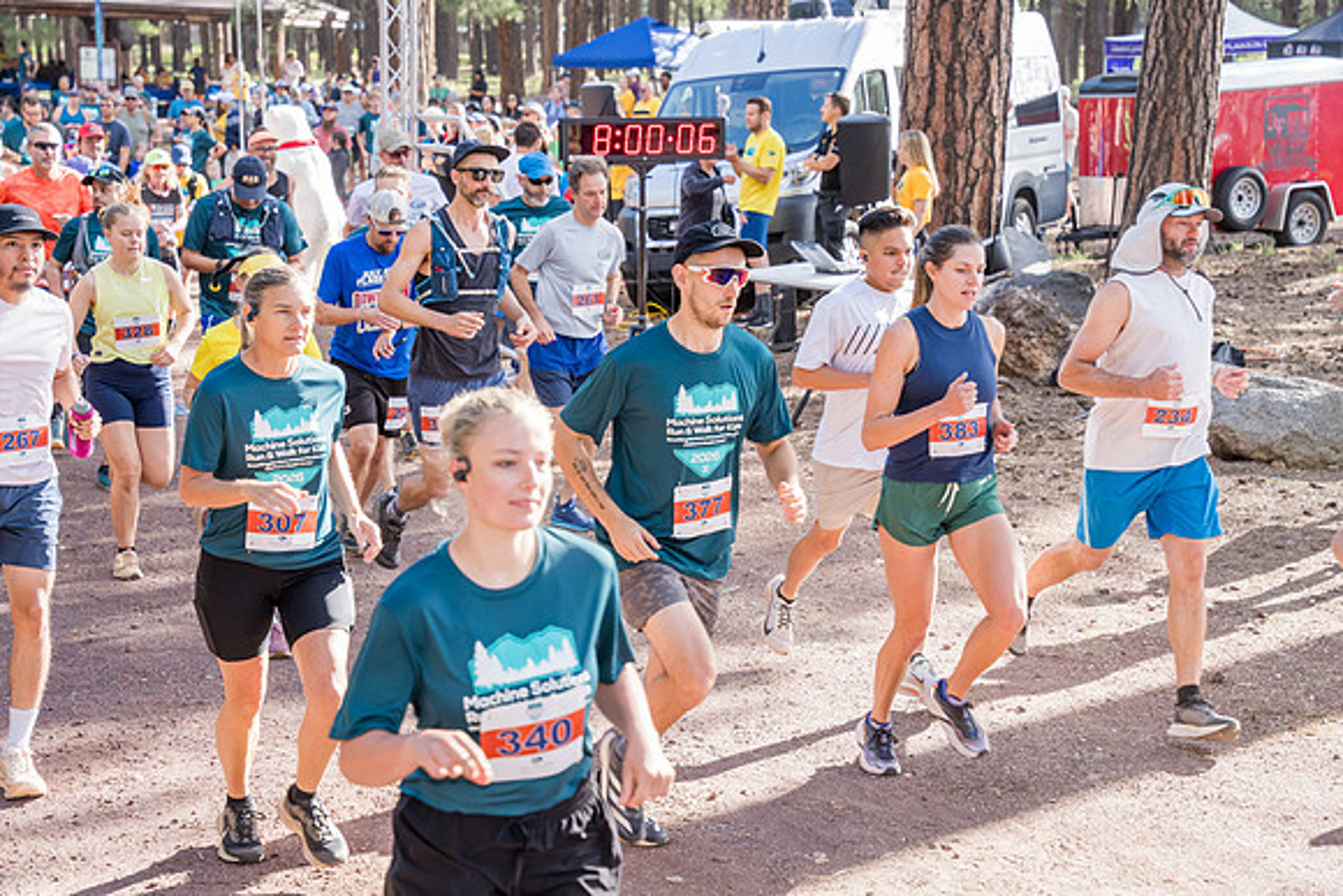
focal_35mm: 70
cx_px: 672
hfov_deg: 28.8
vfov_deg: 19.5
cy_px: 448
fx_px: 2612
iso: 800
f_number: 5
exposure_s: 1/500
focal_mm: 70
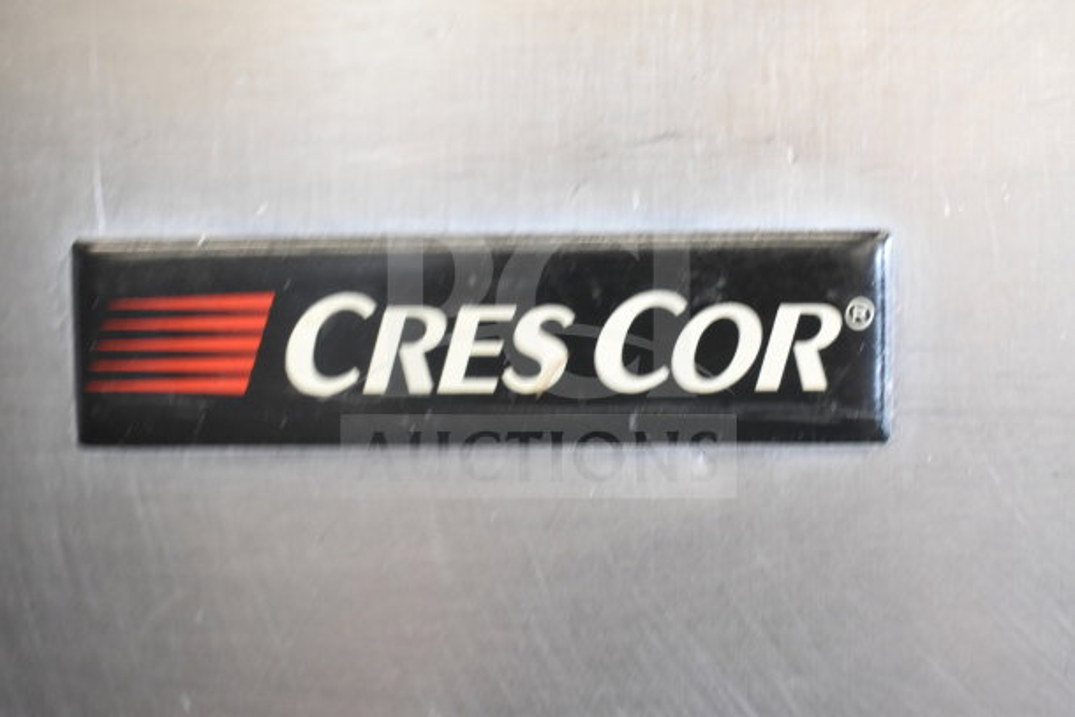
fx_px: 1434
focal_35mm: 48
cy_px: 358
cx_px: 538
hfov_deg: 41.1
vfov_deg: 28.1
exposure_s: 1/50
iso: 1400
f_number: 4.5
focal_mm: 32
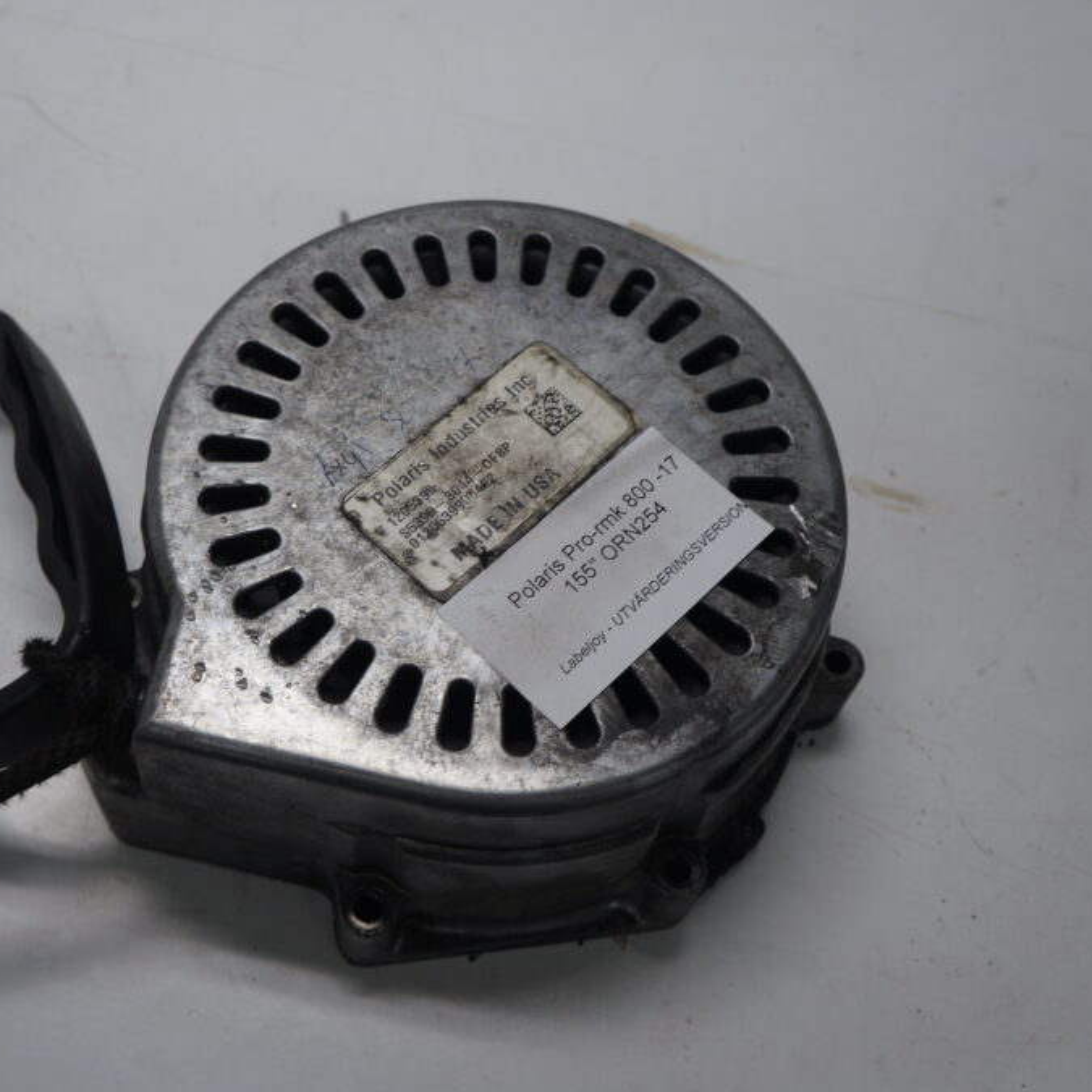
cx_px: 388
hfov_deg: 40.9
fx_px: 1451
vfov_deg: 41.3
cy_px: 549
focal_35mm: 41
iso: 125
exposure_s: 1/60
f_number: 5
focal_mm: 21
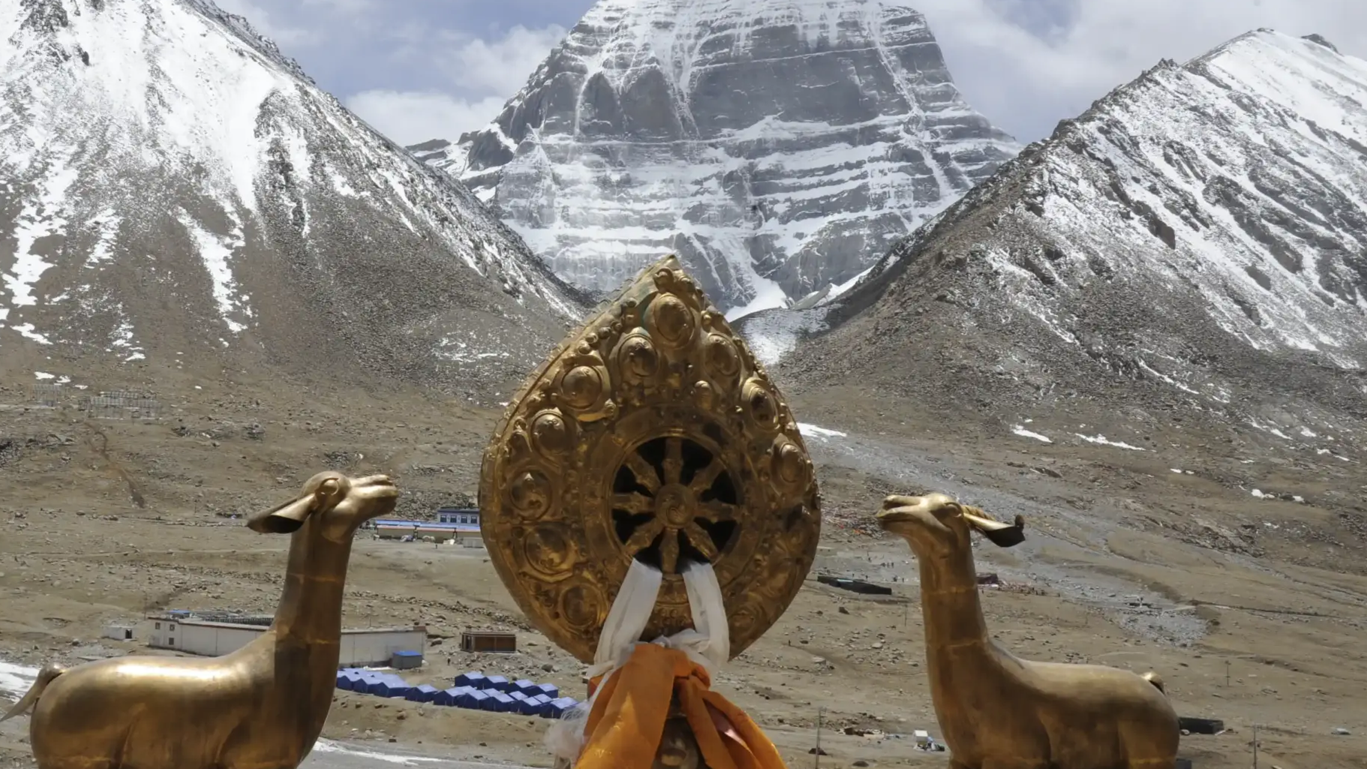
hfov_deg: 41.0
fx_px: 1812
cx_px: 509
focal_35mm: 50
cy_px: 299
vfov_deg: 23.9
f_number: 18
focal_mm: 34
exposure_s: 1/1250
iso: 1250
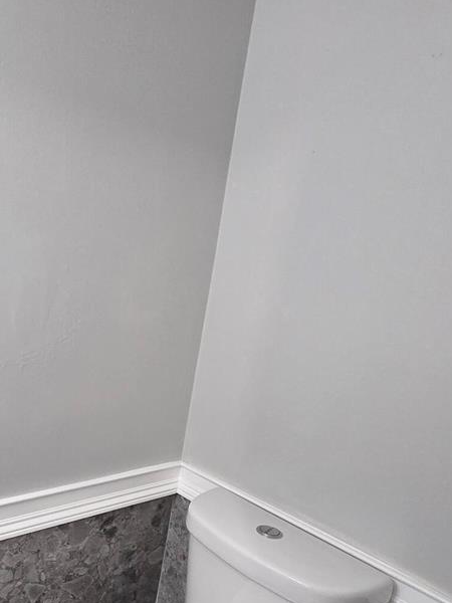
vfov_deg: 65.3
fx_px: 453
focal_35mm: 26
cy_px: 407
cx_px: 98
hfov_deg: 50.3
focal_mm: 2.2
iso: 250
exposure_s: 1/120
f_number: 2.2
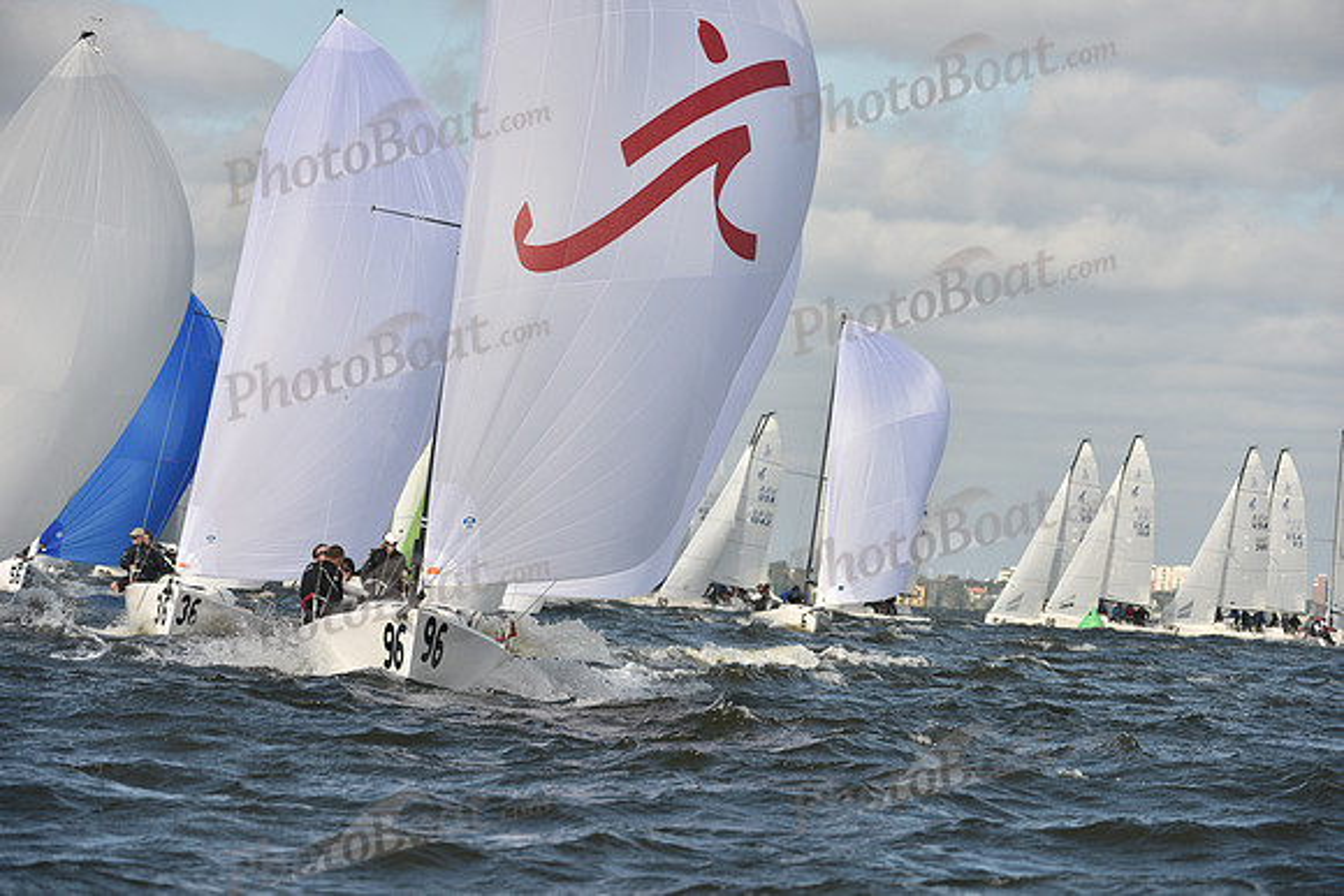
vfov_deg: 6.2
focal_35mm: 220
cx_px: 672
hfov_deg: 9.4
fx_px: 8215
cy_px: 448
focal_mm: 220
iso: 250
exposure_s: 1/1250
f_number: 7.1
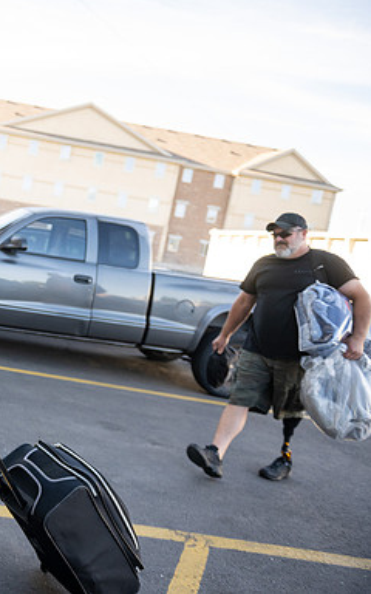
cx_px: -74
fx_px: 599
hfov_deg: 29.6
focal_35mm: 37
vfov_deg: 52.7
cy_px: 296
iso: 200
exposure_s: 1/400
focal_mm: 24
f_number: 2.8
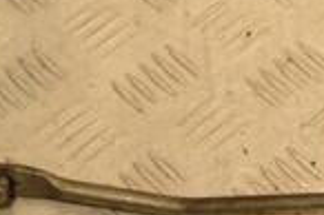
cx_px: 586
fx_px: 1555
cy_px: -122
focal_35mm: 173
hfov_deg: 11.1
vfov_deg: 7.7
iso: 800
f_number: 6.3
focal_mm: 28
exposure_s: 1/160
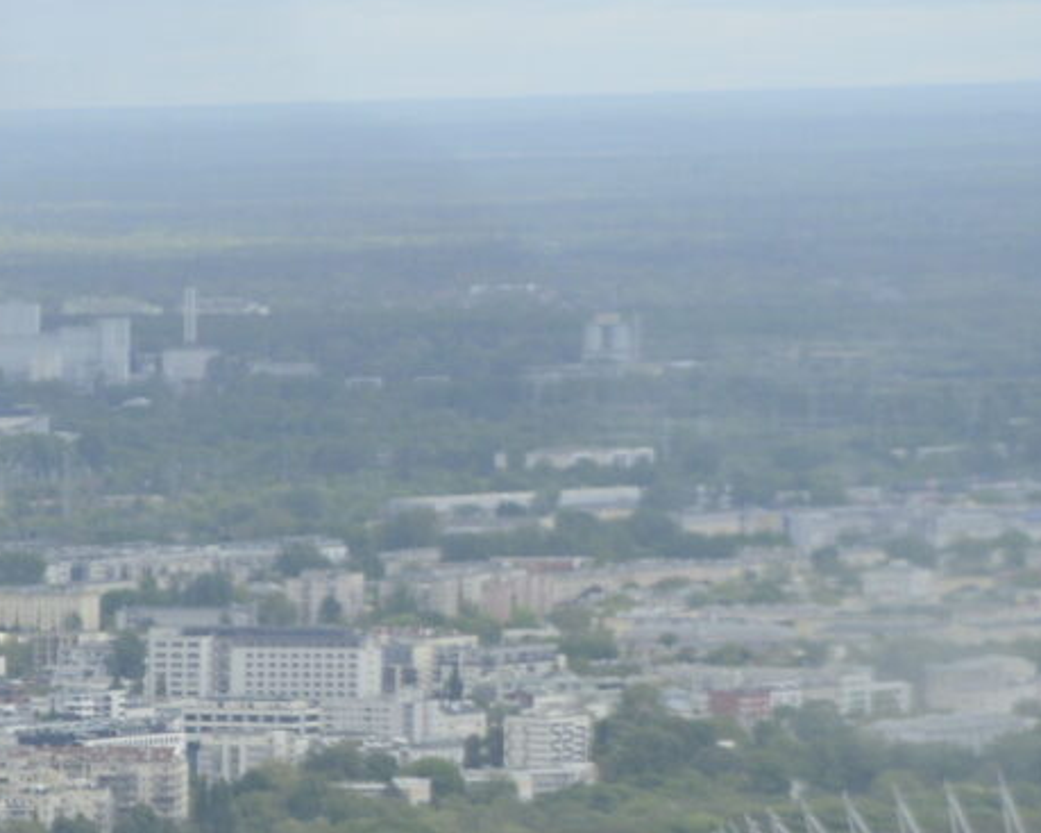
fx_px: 13707
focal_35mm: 445
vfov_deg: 3.5
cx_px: -1633
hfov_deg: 4.2
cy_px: 1286
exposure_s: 1/1600
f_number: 5.6
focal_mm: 85
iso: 640
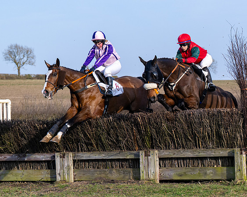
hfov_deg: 13.1
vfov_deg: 10.5
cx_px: 191
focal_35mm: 147
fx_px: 1073
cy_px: 94
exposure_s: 1/2000
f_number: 4
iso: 250
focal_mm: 70
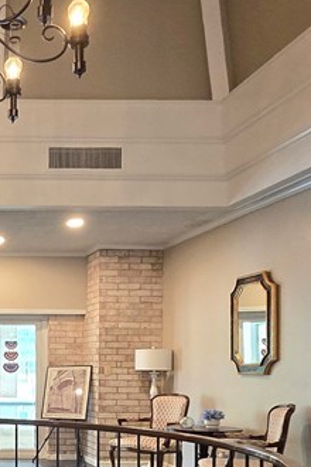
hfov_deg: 26.3
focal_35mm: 42
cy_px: 522
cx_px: -109
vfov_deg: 38.0
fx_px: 544
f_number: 2.2
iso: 400
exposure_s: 1/60
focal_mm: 2.2
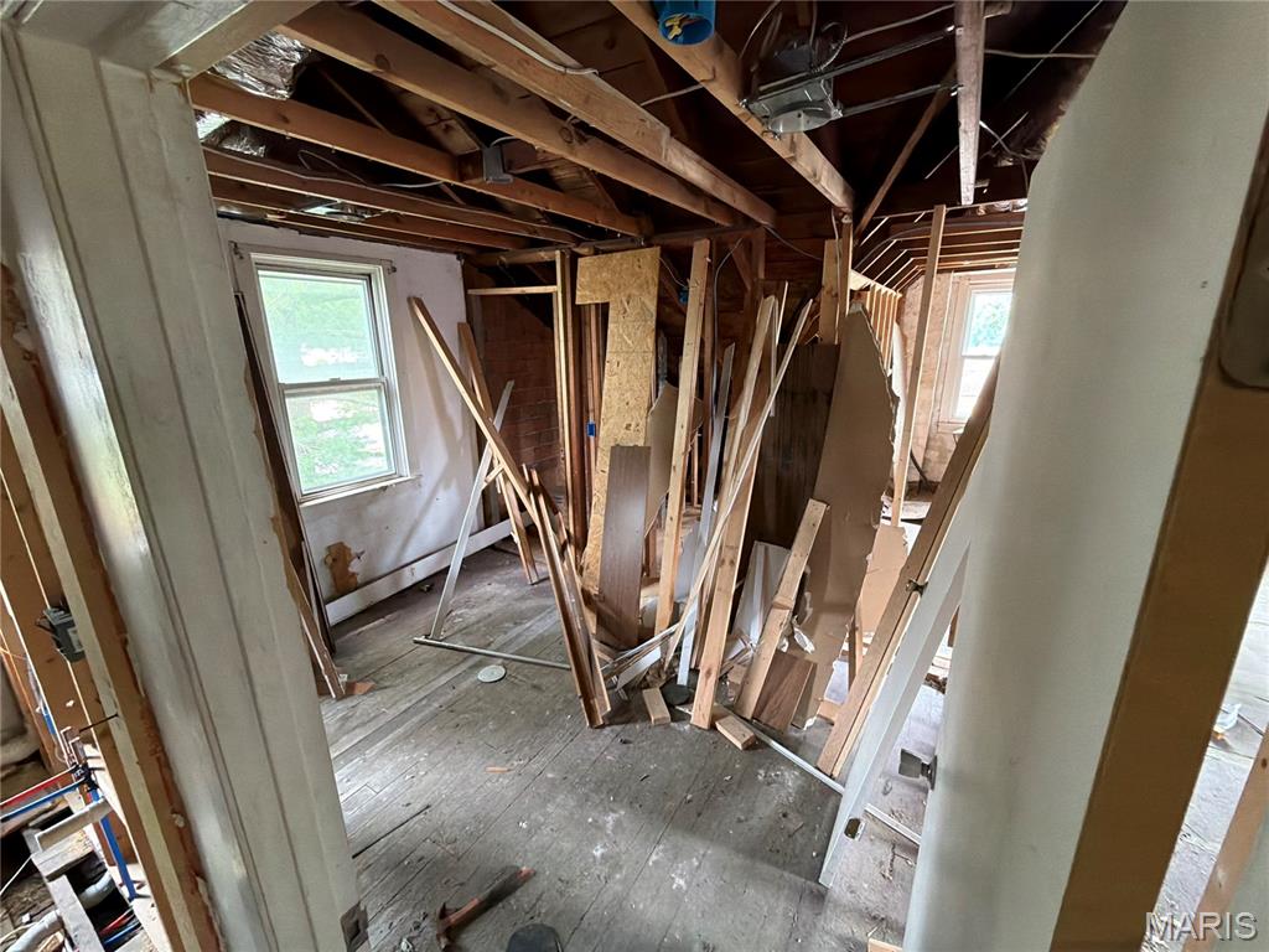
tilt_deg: -15.9
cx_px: 634
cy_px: 476
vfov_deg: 85.7
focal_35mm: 14
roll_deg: +1.3
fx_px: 513
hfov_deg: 102.1
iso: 640
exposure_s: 1/60
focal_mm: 2.22
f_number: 2.2
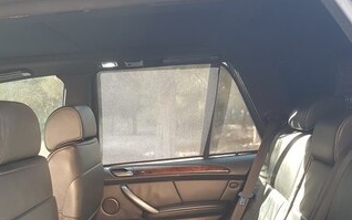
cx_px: 149
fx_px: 413
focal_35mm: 43
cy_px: 234
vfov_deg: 27.6
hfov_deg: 46.1
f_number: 1.7
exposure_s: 1/50
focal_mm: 4.2
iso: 64
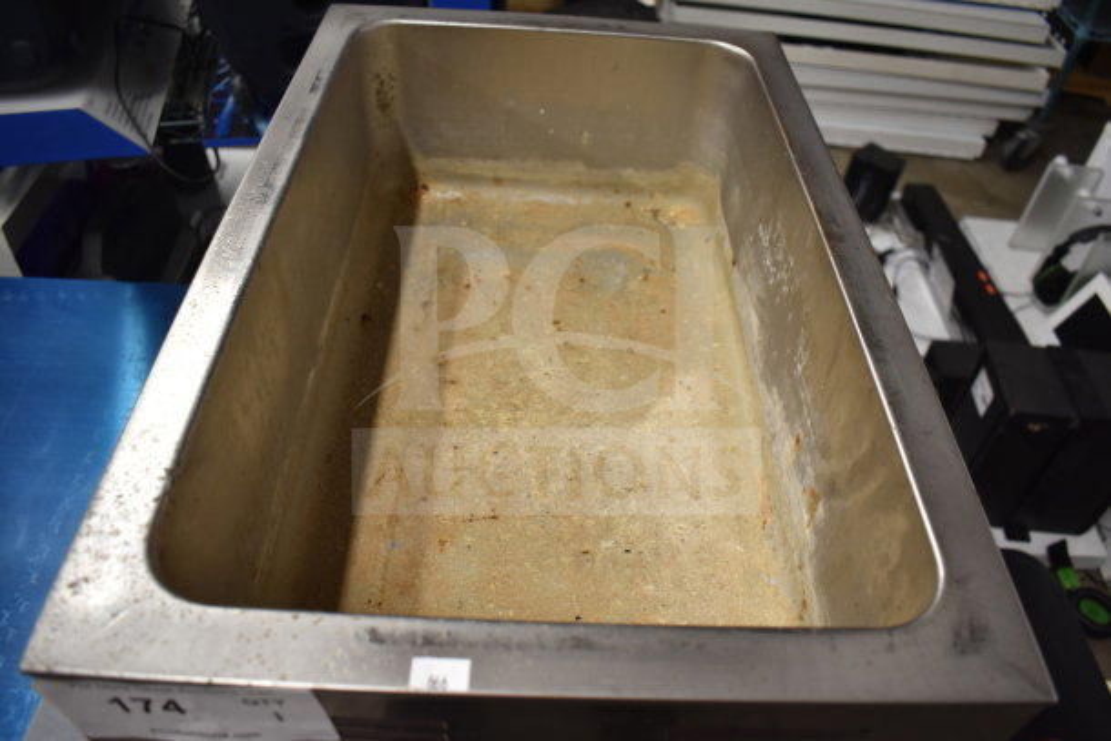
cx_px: 556
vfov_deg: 48.0
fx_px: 833
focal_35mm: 27
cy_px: 370
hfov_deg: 67.4
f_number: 3.5
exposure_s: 1/30
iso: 500
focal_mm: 18
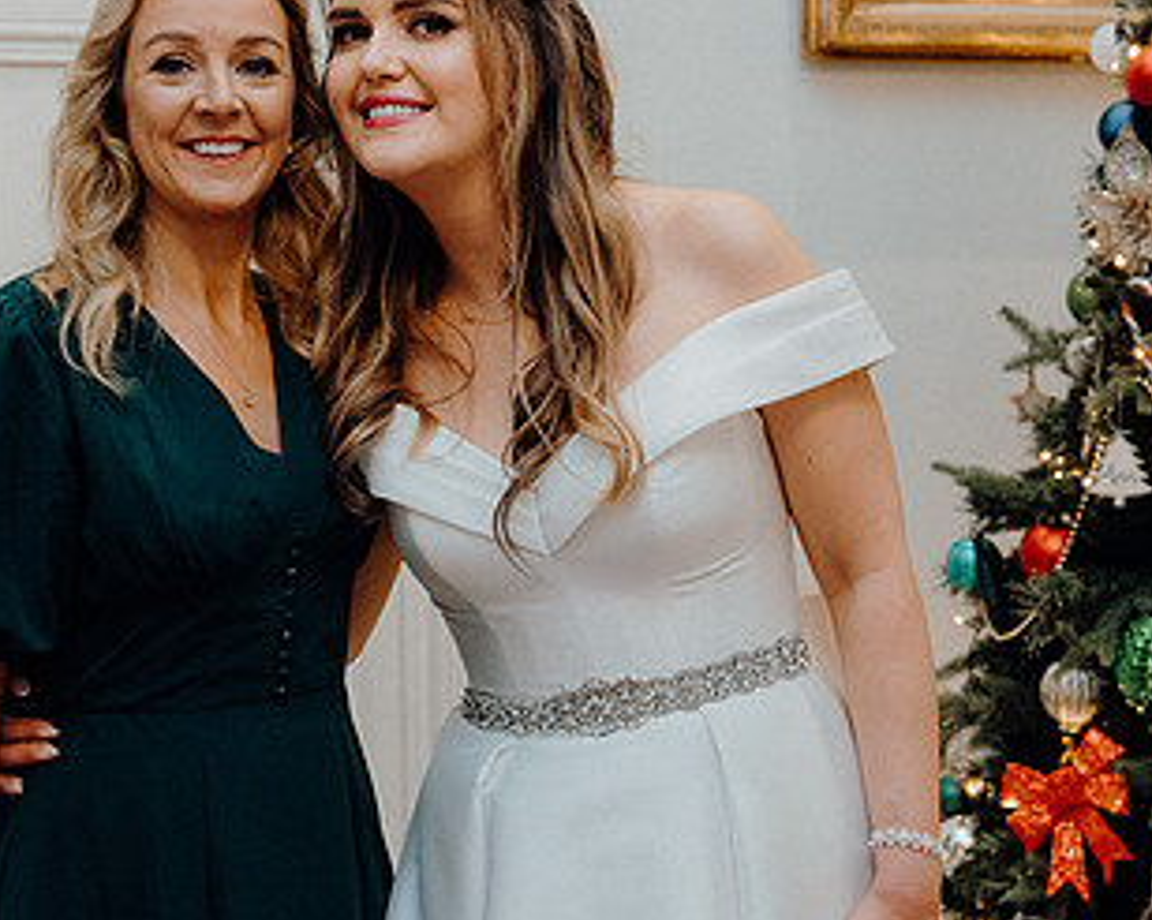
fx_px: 2351
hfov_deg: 27.5
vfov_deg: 22.1
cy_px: 391
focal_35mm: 69
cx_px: 628
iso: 2500
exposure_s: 1/160
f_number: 3.5
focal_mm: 39
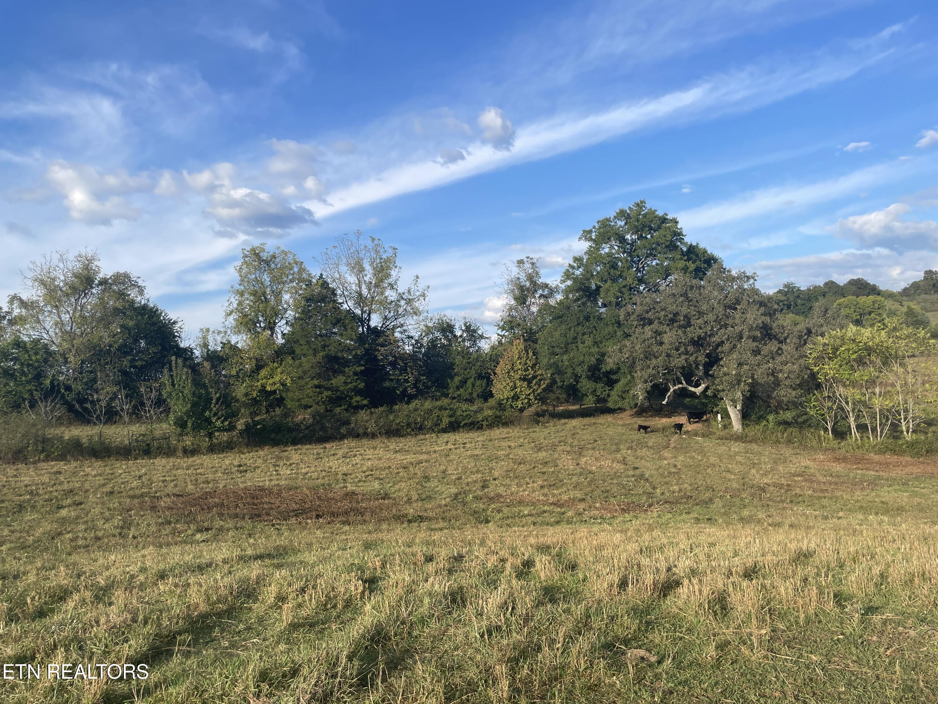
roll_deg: +4.0
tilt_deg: +3.0
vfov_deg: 53.1
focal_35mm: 26
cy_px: 352
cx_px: 469
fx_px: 705
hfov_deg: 67.3
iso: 32
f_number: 1.6
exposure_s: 1/2353
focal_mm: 4.2
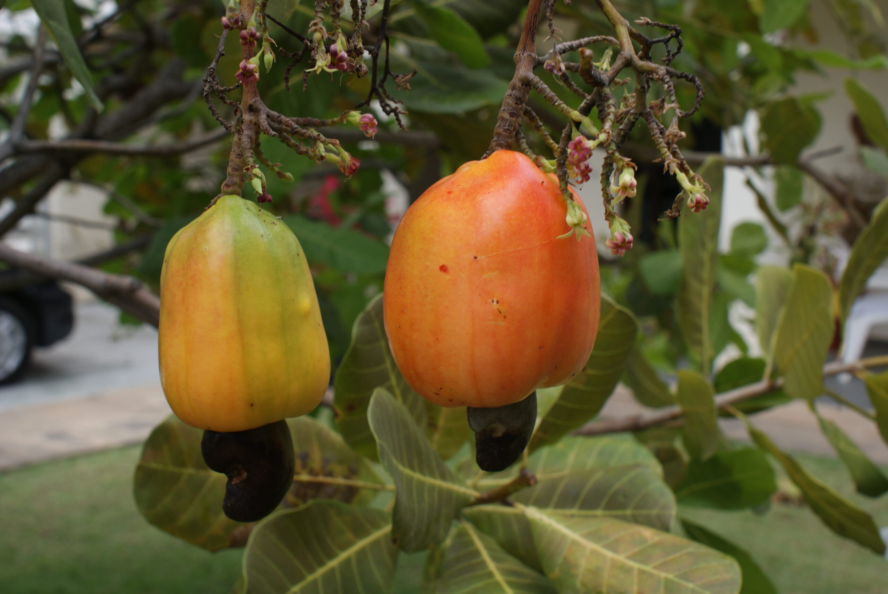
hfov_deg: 43.6
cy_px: 297
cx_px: 444
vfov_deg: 29.9
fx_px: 1111
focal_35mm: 45
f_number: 9
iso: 100
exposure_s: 1/80
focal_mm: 30
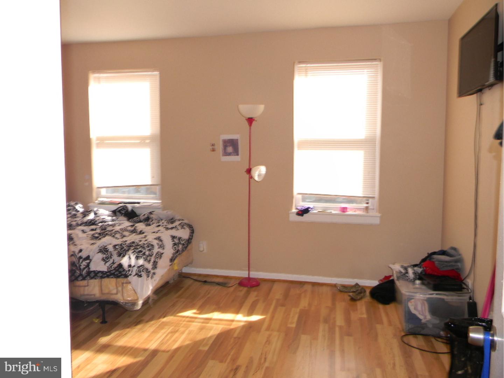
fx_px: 408
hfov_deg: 63.4
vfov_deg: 49.7
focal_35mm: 28
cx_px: 252
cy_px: 189
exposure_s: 1/73.2
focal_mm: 5
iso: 80
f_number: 3.5
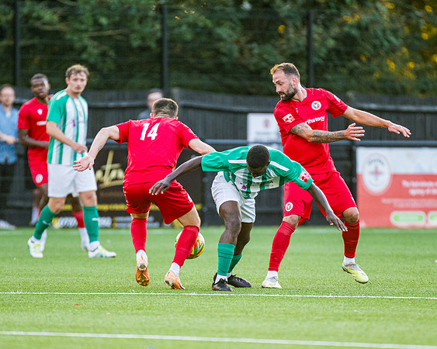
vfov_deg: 2.6
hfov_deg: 3.3
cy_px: 174
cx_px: 227
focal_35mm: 591
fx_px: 7647
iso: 1250
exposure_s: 1/800
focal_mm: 300
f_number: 2.8
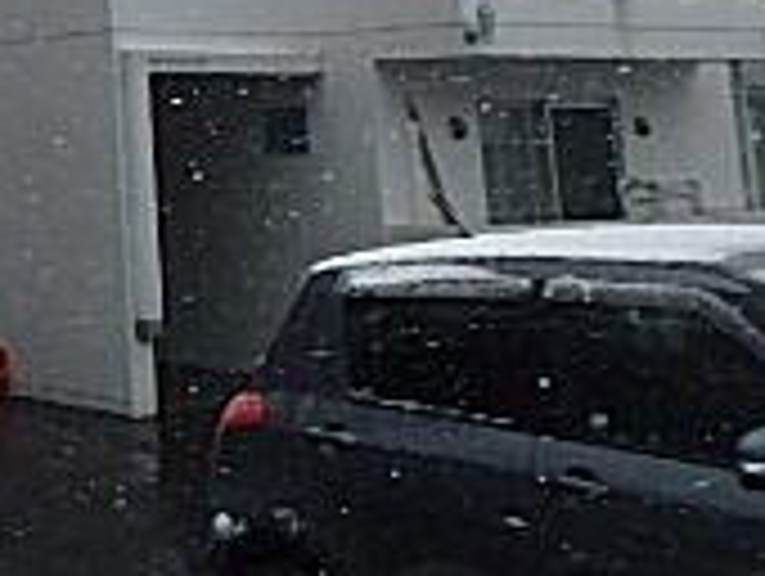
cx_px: -256
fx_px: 1748
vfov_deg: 17.4
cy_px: -207
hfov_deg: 22.0
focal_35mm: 79
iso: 125
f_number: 3.5
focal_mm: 3.7
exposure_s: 1/1000
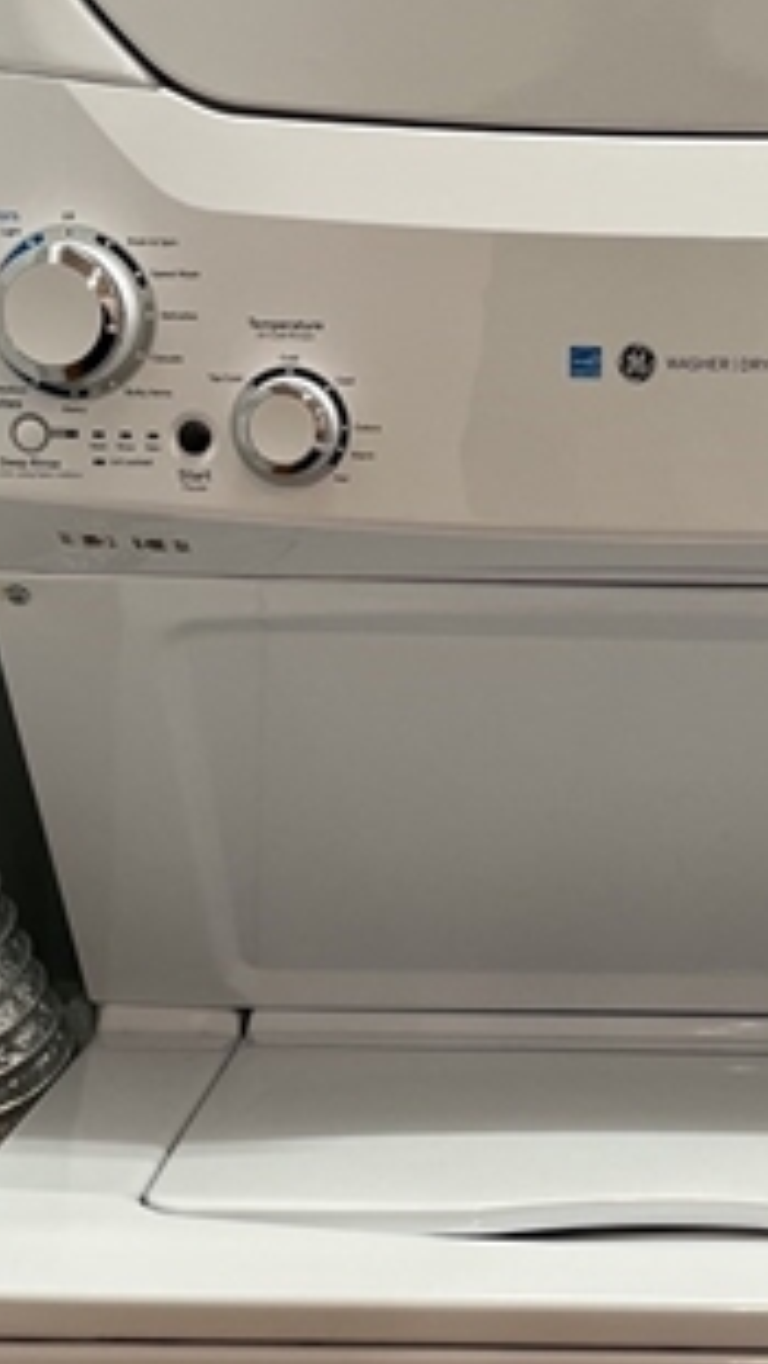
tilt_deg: -10.4
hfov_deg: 17.0
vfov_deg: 30.1
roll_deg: -1.9
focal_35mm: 70
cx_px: 676
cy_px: 820
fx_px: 2534
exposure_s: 1/120
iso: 125
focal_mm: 5.1
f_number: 1.6
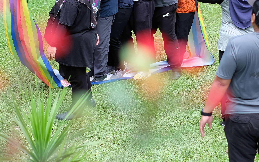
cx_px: 124
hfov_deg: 16.3
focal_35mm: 128
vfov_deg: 10.1
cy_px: -20
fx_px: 903
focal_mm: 35
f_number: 2.2
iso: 320
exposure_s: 1/1000
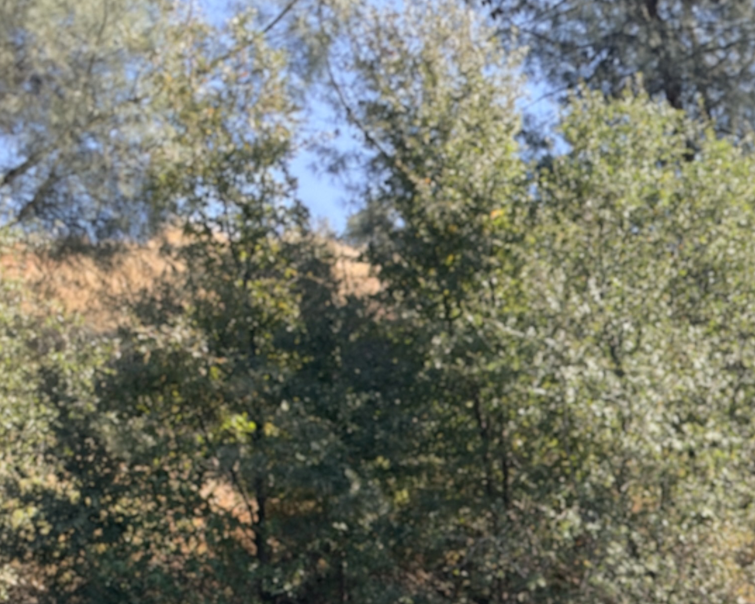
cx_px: 1287
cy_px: 1046
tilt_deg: -9.2
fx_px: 1966
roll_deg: +1.5
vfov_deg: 15.3
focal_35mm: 88
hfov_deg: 18.1
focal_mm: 6.93
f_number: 1.48
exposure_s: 1/1931
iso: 80
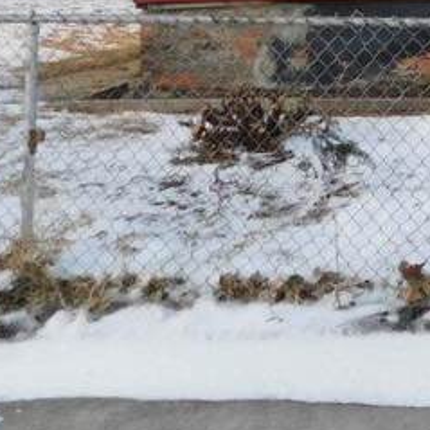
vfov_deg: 14.8
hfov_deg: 14.4
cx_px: 723
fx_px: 1532
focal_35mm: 109
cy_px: -221
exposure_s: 1/250
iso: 125
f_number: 3
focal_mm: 4
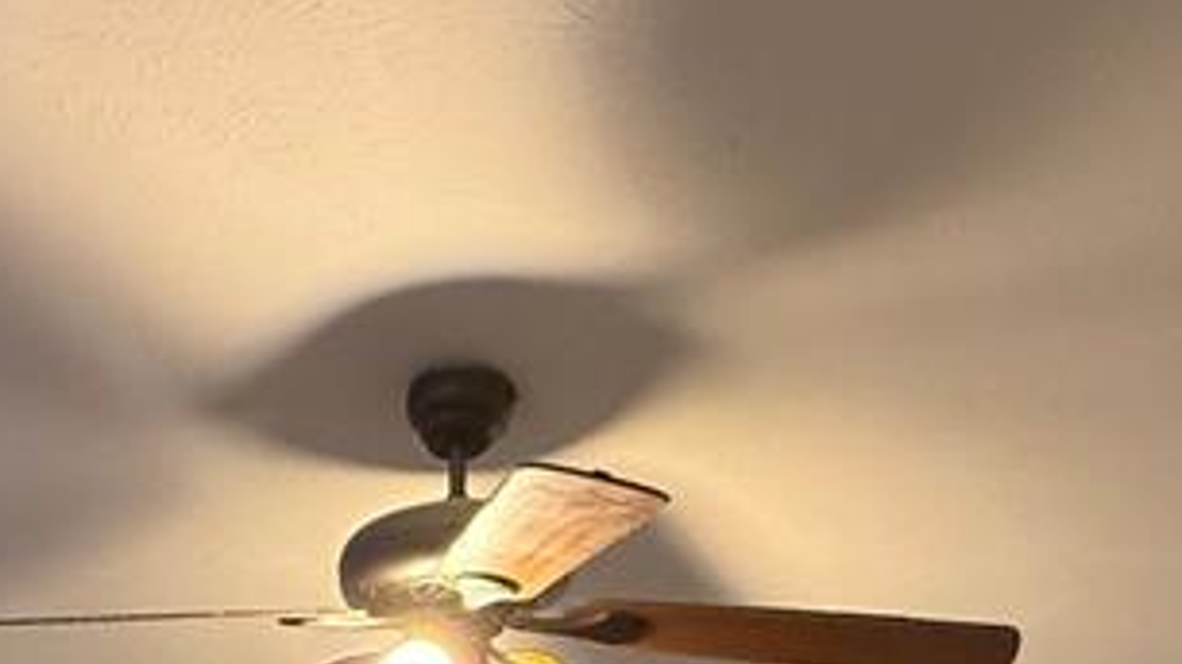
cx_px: 224
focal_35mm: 51
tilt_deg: -9.1
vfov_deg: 16.4
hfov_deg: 38.9
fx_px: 1598
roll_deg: +0.6
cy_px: 1409
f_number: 2.2
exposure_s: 1/60
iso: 500
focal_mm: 2.22
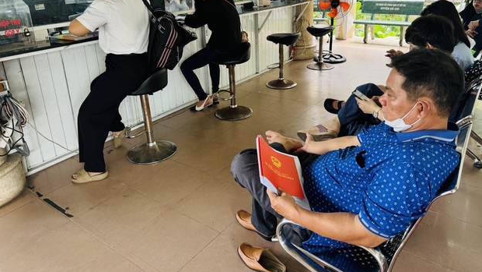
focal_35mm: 27
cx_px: 247
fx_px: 345
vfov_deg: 42.4
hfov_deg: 69.8
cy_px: 93
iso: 125
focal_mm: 6.76
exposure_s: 1/121
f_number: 1.78
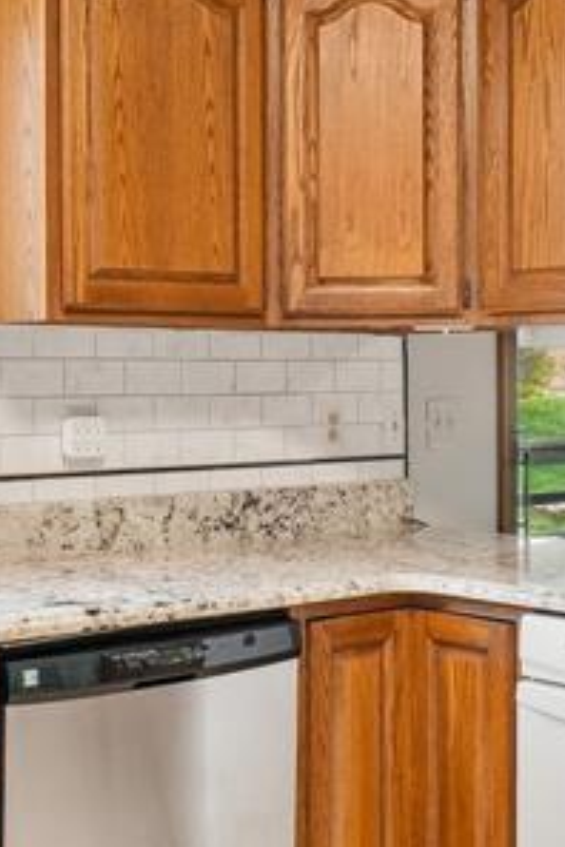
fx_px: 1459
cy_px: 371
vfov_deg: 32.3
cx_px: 260
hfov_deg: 21.9
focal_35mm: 62
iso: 400
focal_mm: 12
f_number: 8
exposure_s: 1/20
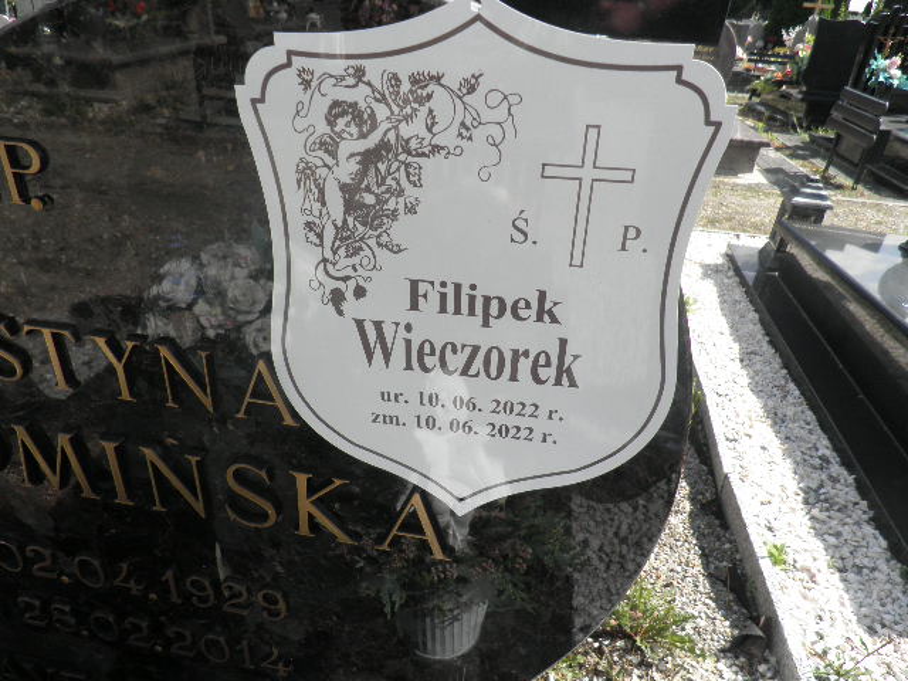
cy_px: 340
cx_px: 454
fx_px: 630
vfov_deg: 56.8
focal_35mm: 24
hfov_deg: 71.6
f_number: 8.3
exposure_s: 1/80
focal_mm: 4.3
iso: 64
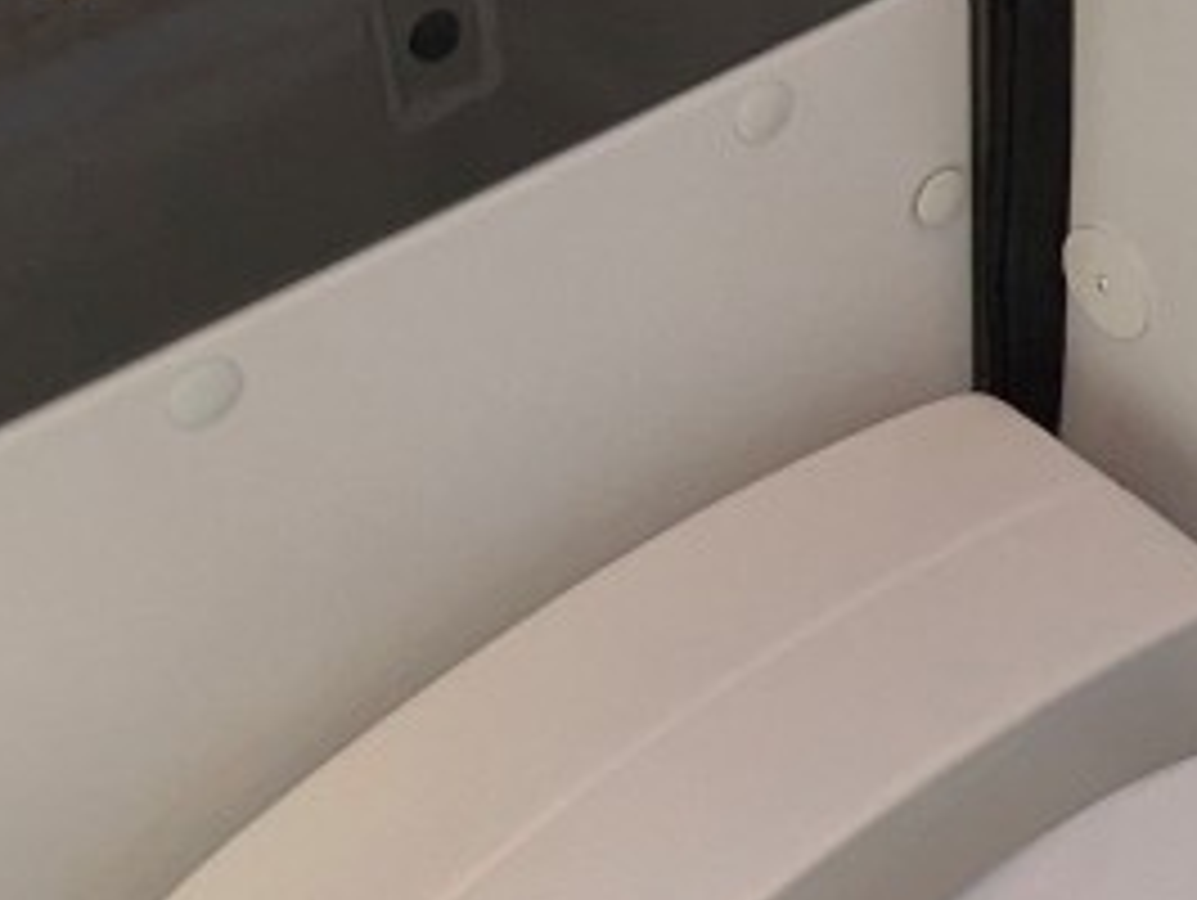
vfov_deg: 17.3
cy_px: 72
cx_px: 1150
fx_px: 2907
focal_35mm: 84
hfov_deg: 22.5
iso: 270
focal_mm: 2.35
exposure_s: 1/192
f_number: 2.2
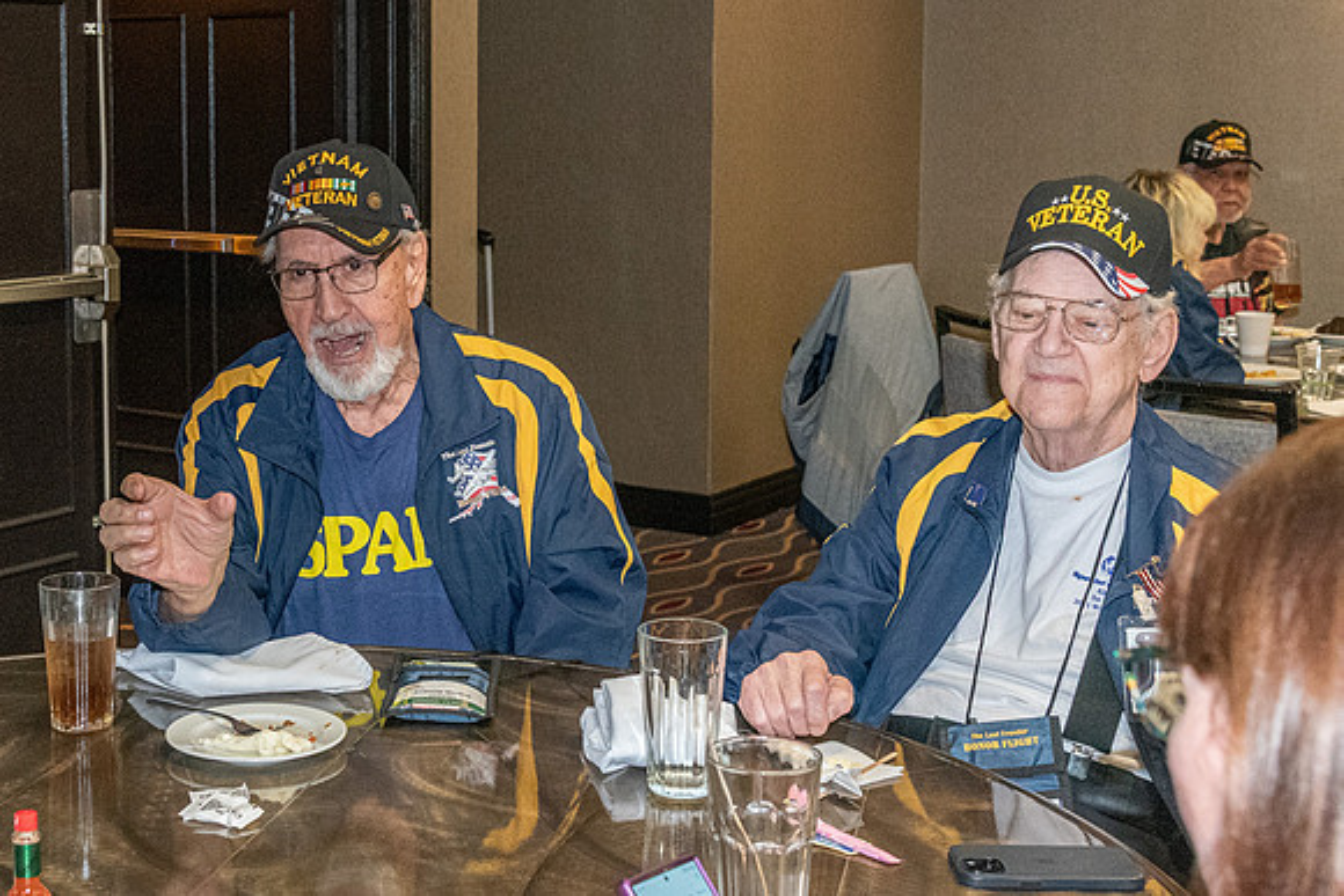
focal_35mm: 54
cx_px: 385
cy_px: 338
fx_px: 2026
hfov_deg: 36.1
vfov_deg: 24.9
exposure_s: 1/125
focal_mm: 38
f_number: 6.3
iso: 6400
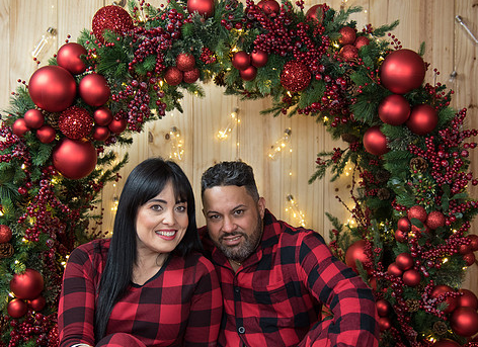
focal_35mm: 58
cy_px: 195
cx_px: 246
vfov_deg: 24.7
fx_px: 792
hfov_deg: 33.6
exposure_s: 1/60
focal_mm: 44
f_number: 4
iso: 1000
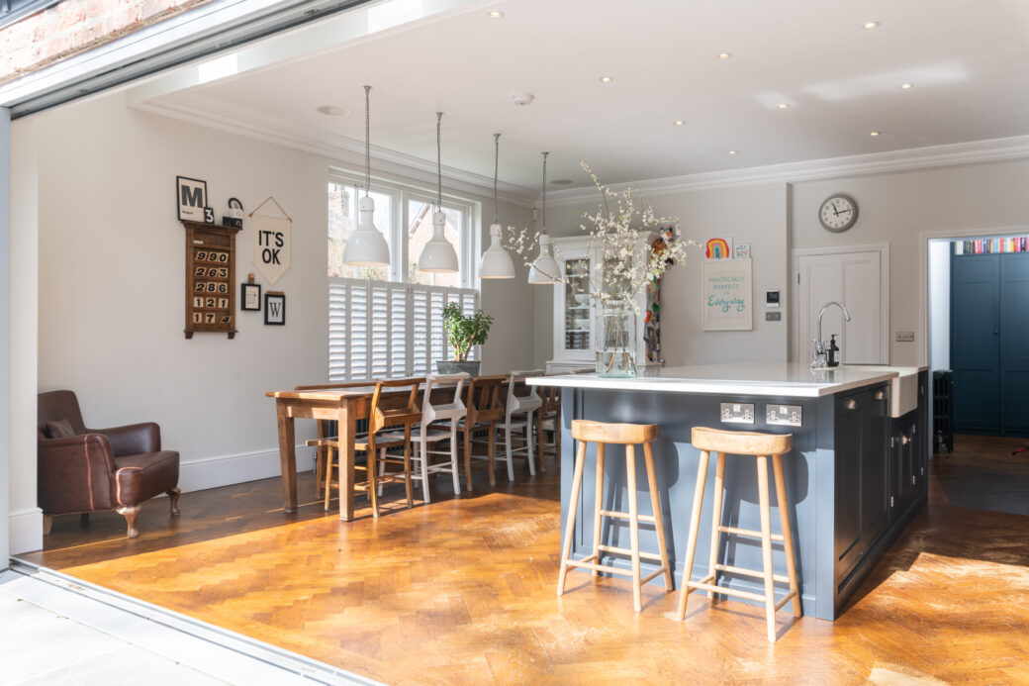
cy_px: 343
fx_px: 743
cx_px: 514
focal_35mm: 26
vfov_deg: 49.5
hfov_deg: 69.4
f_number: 8
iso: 200
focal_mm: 26
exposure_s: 1/125
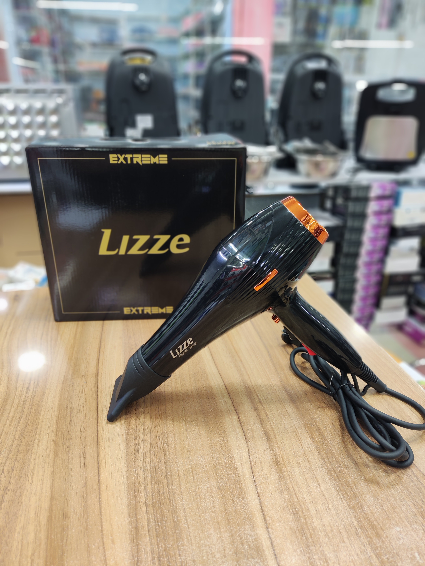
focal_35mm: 26
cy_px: 283
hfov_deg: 53.1
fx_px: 426
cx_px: 212
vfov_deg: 67.3
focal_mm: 4.74
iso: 133
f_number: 1.79
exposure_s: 1/50
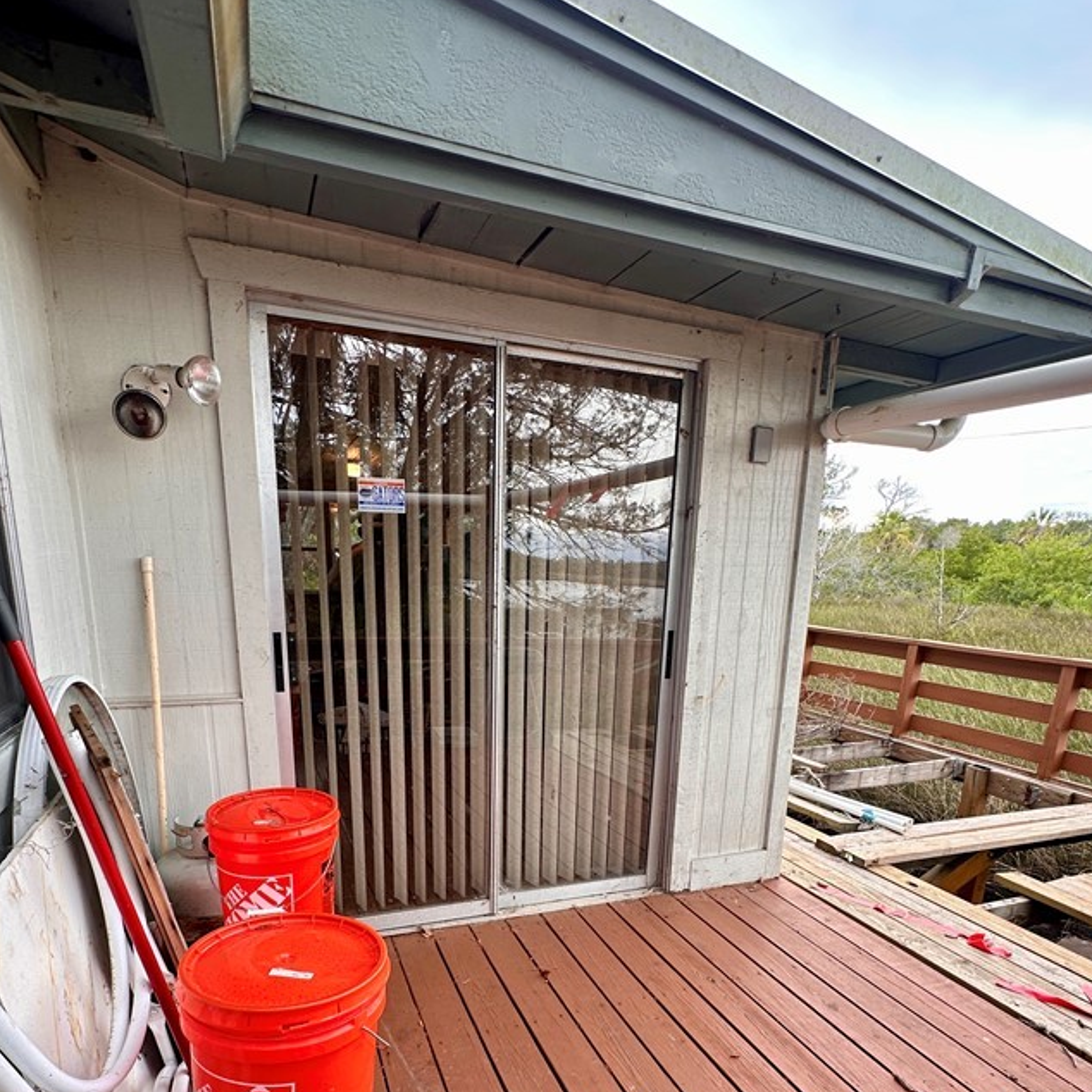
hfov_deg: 74.7
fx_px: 714
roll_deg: -3.8
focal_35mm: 20
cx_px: 510
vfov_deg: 72.0
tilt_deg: -14.3
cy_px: 751
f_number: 2.2
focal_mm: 2.22
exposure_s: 1/99
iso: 50
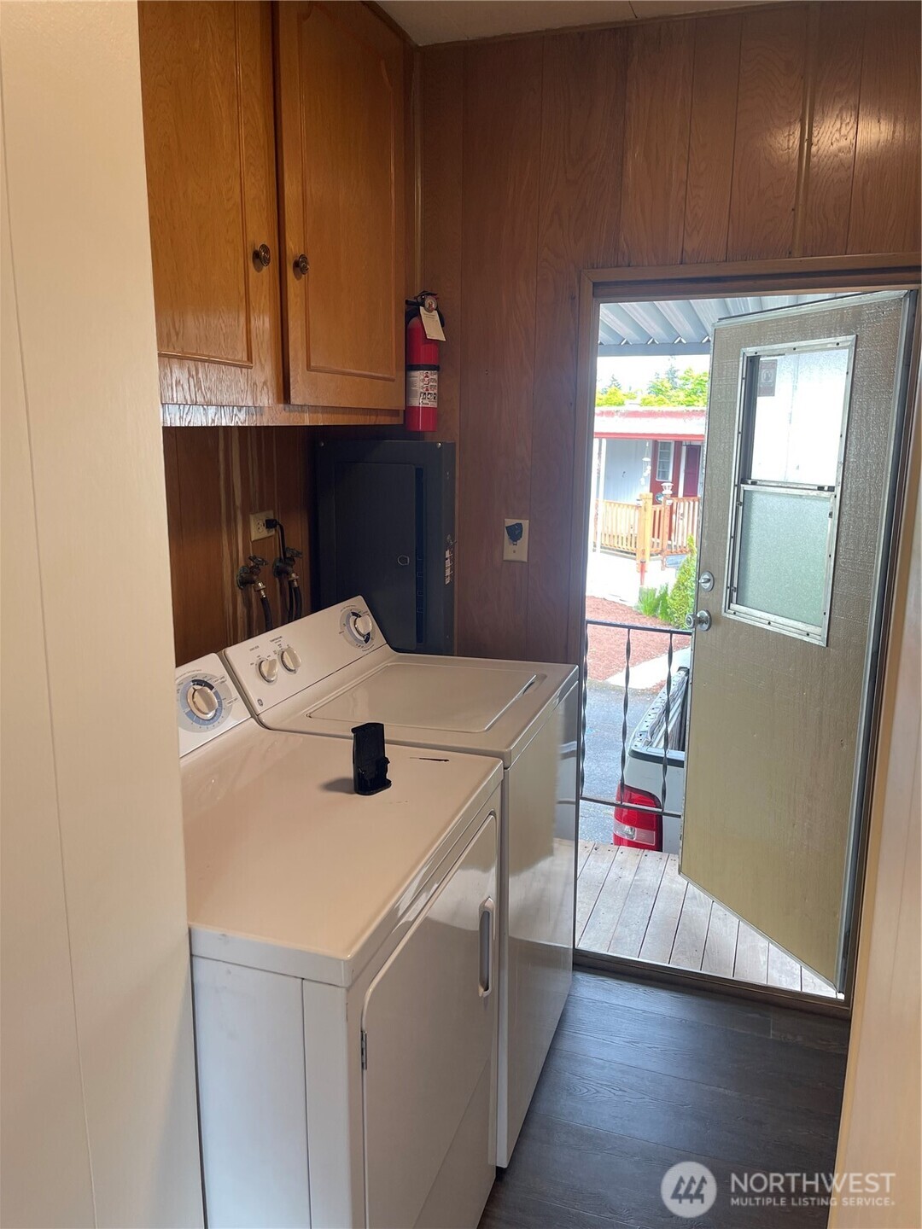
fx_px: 888
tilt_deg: -10.4
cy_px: 614
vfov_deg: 69.4
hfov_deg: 54.9
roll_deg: -0.3
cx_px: 461
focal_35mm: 25
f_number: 1.6
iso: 64
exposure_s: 1/120
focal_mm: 5.1
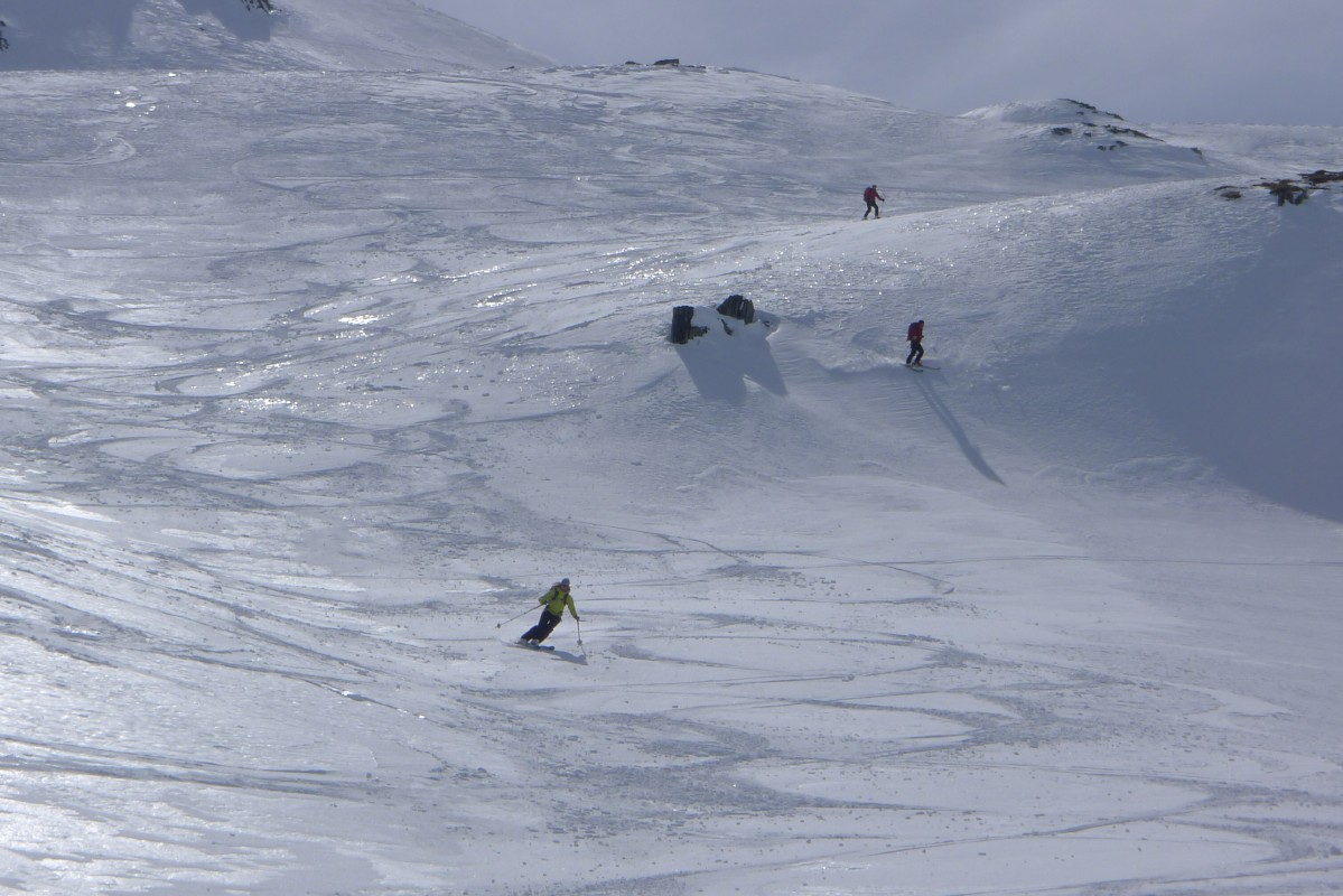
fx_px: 4477
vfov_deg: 11.4
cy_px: 448
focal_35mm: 120
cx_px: 672
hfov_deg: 17.1
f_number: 8
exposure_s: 1/1300
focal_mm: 19.2
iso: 80
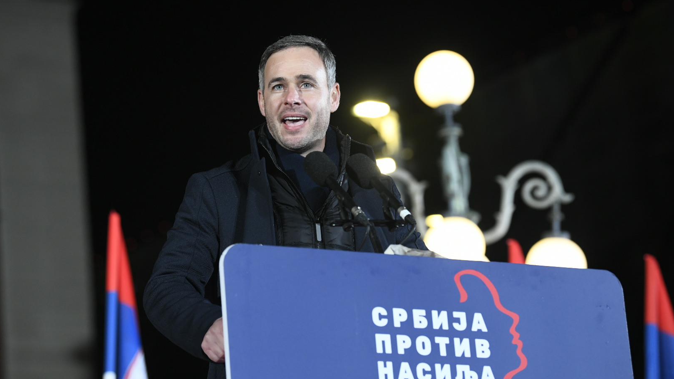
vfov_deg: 8.9
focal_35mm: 137
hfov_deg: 15.7
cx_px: 338
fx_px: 2449
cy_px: 170
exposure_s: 1/500
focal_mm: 130
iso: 2000
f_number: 4
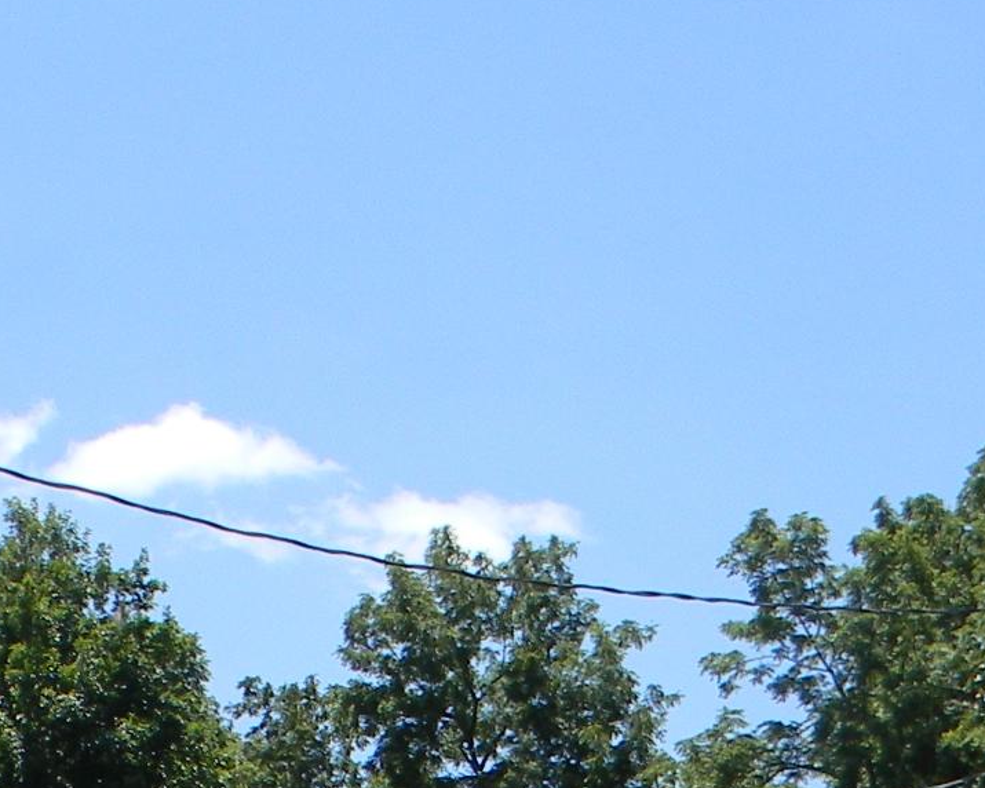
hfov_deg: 14.1
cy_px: 1313
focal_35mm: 131
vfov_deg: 11.1
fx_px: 3819
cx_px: -271
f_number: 3.7
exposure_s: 1/661
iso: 80
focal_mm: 6.4
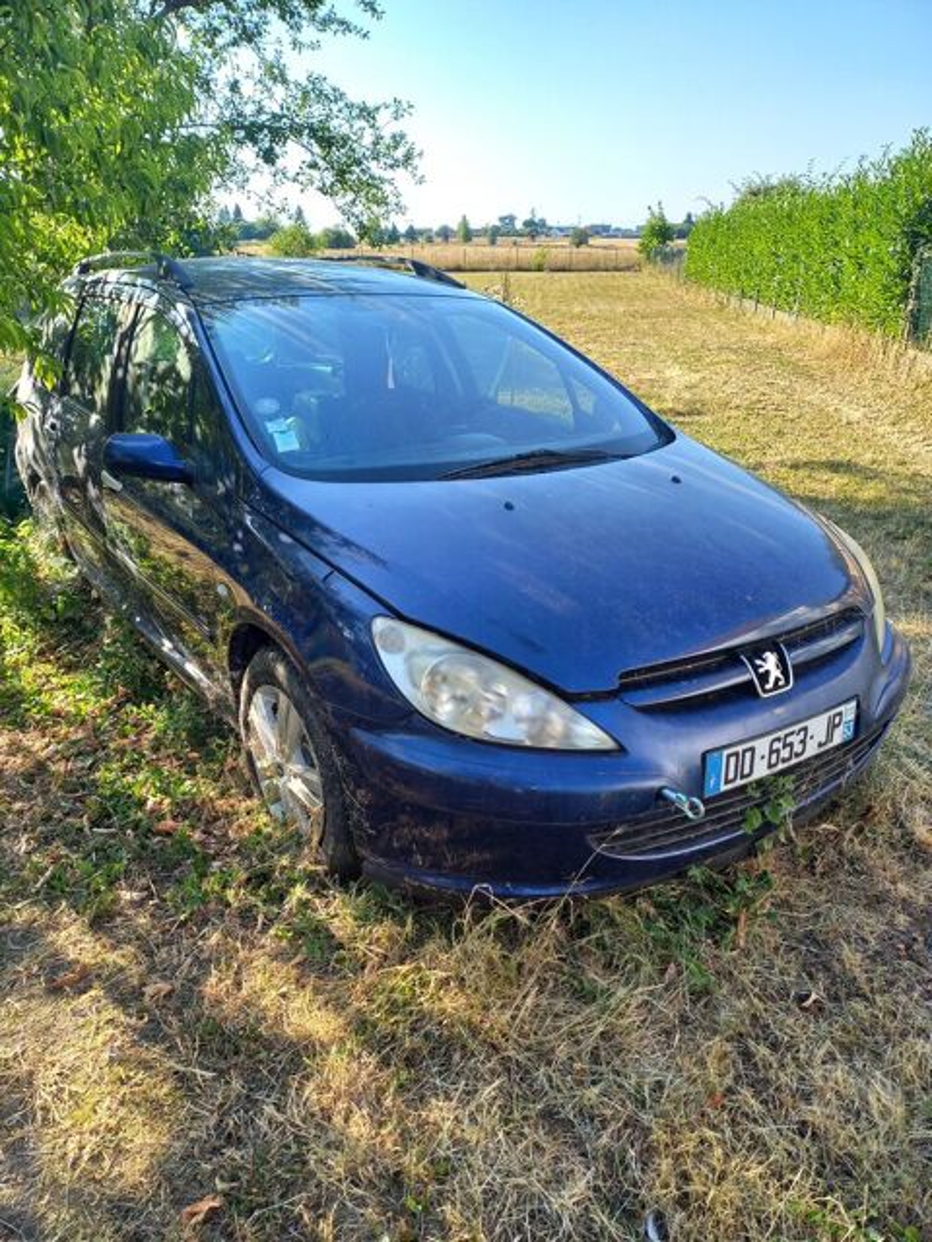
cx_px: 466
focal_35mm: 25
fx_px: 897
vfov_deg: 69.4
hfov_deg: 54.9
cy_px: 621
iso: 50
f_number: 1.8
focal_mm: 4.65
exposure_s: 1/165
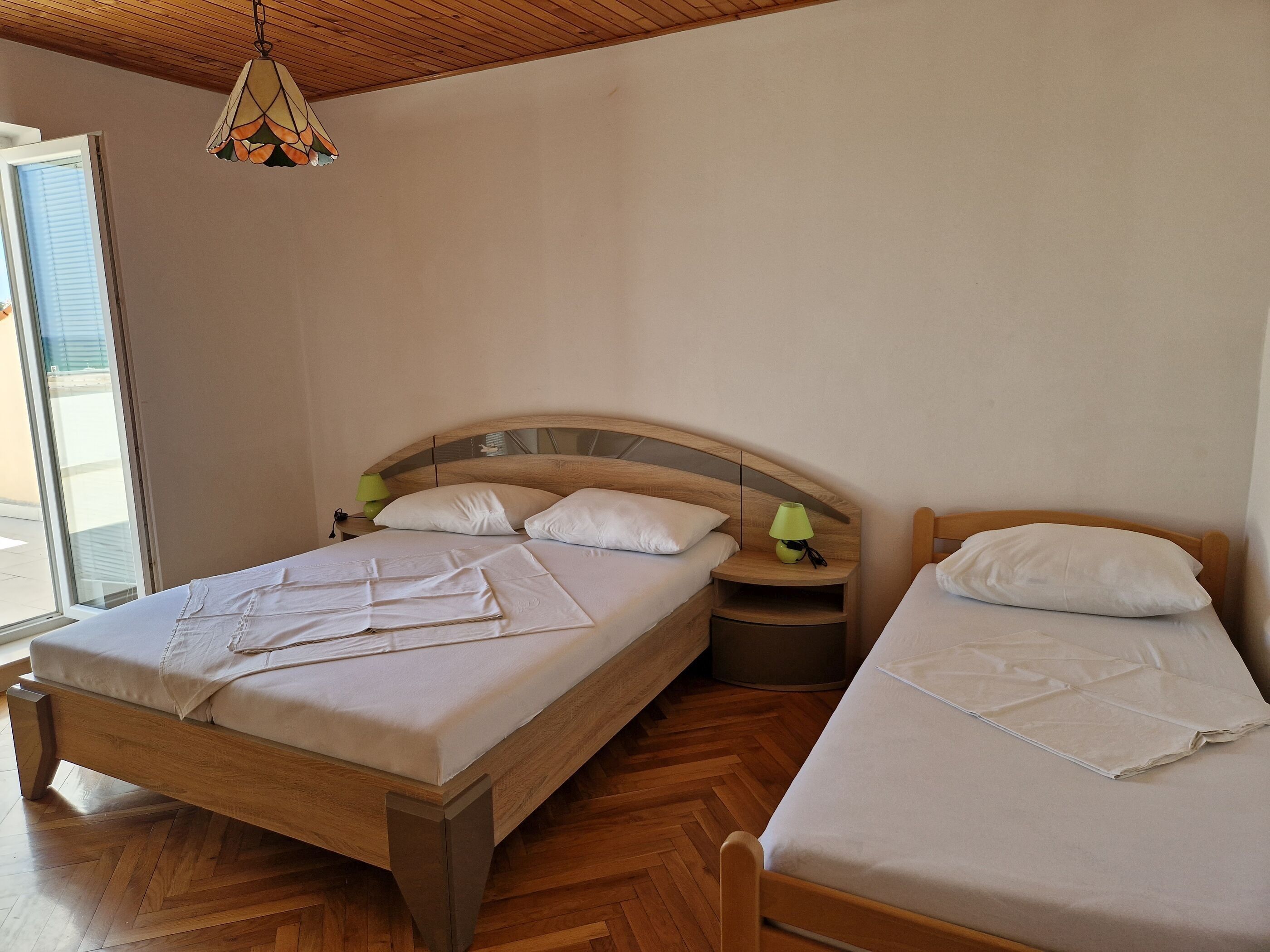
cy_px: 476
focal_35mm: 23
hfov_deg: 73.9
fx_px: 844
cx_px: 635
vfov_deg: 58.9
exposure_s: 1/180
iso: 50
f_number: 1.8
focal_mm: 5.4
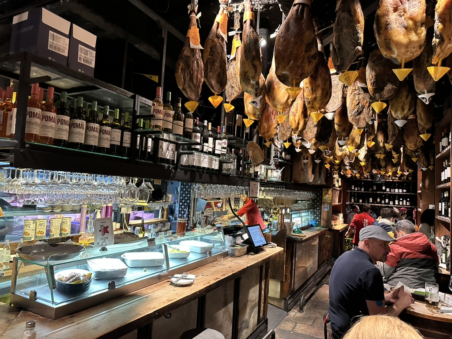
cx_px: 226
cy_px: 170
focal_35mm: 24
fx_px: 313
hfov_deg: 71.6
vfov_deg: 56.8
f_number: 1.78
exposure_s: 1/50
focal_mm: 6.86
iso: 640
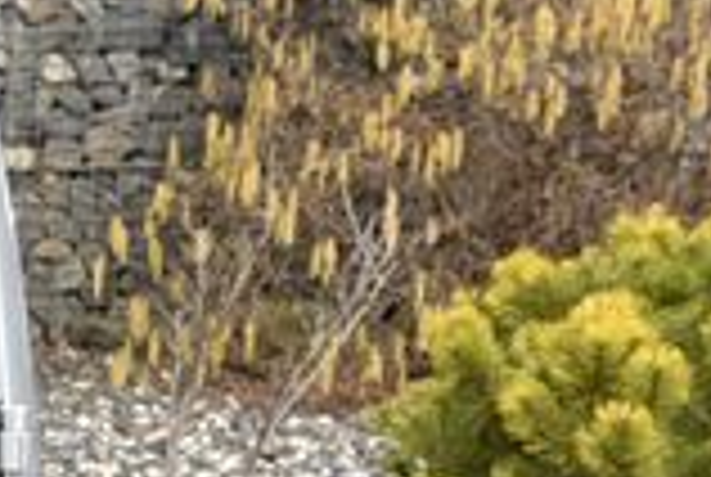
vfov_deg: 5.3
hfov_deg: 7.0
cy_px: 698
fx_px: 5125
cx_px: -1472
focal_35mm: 259
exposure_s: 1/320
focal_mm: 40
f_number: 9
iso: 500
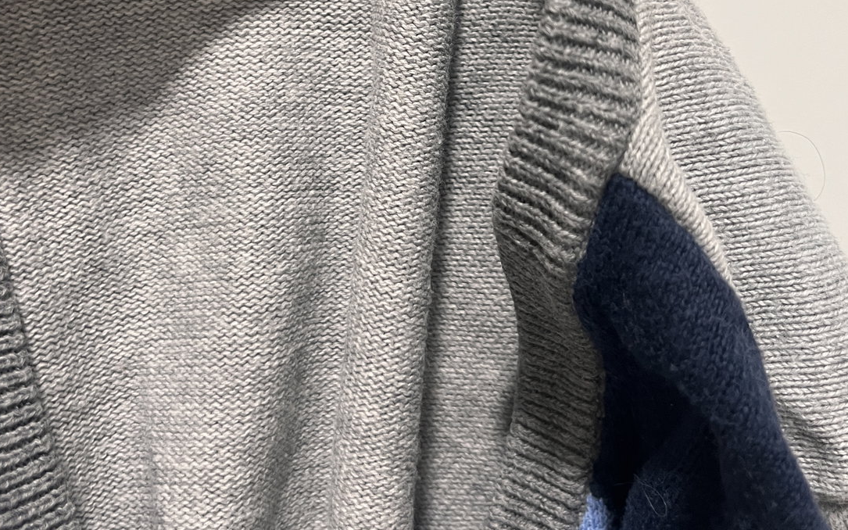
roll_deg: +12.2
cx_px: 399
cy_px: 113
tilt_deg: -8.3
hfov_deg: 47.2
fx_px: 971
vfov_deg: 29.9
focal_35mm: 42
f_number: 1.6
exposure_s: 1/50
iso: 125
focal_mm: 5.1
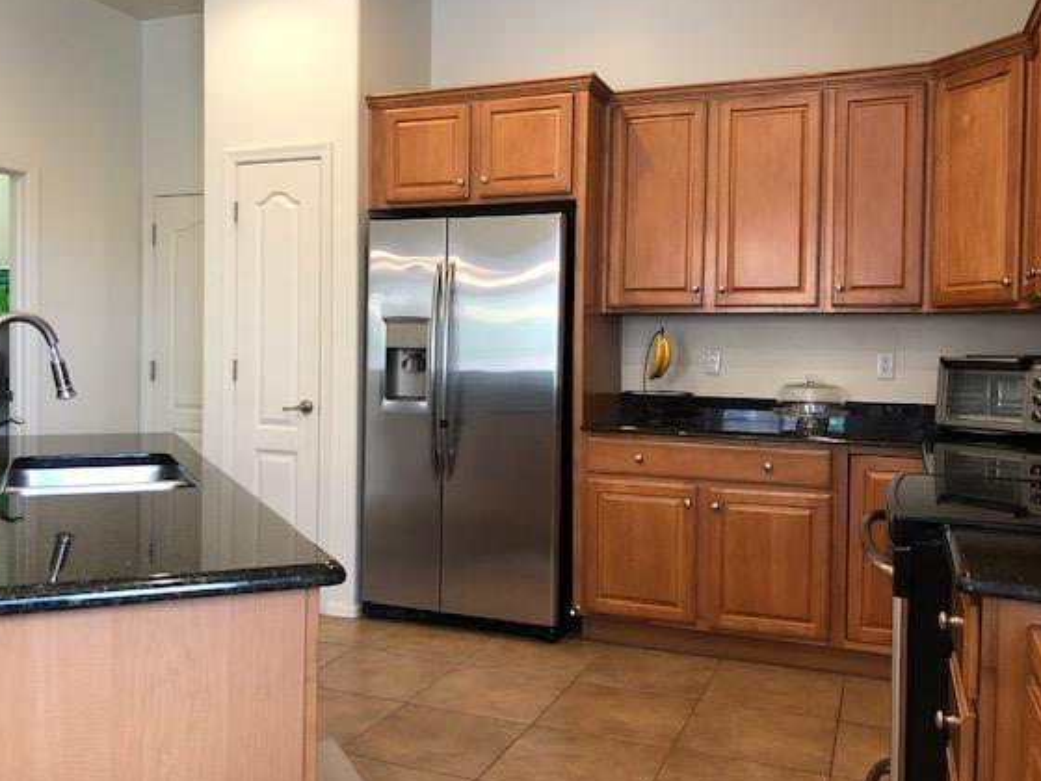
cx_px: 476
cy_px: 376
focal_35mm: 32
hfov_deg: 56.7
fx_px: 962
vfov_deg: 44.2
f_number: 1.8
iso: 50
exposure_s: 1/15
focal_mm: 3.99
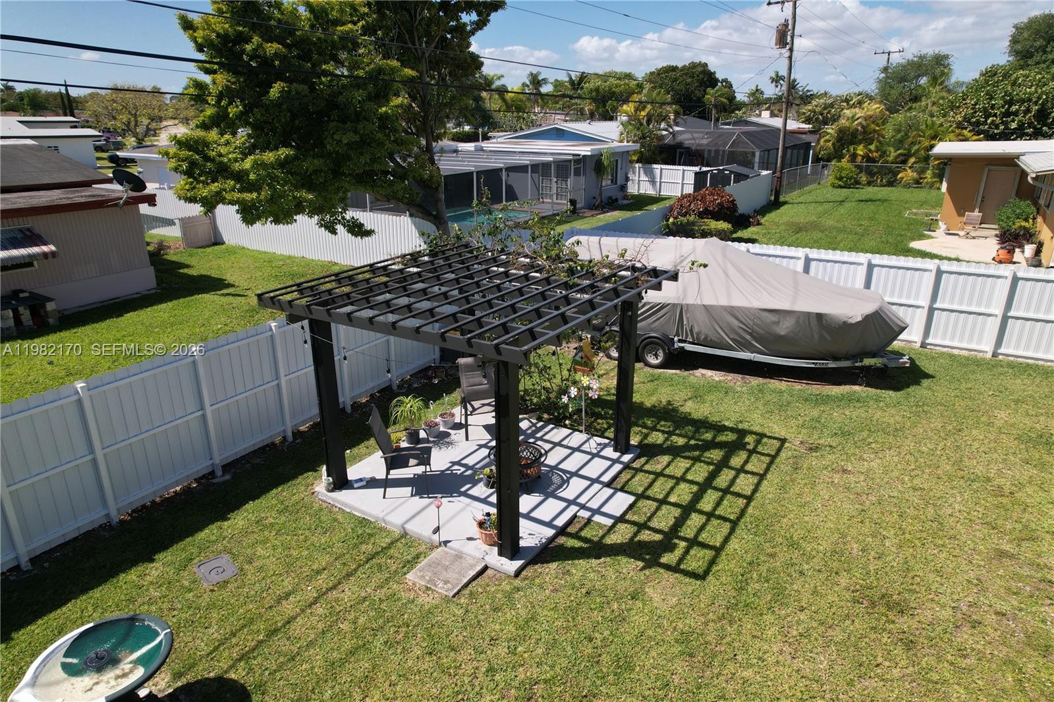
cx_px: 527
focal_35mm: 22
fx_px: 644
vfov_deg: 57.2
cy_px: 351
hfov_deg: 78.6
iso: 100
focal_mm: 8.38
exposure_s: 1/60
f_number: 2.8
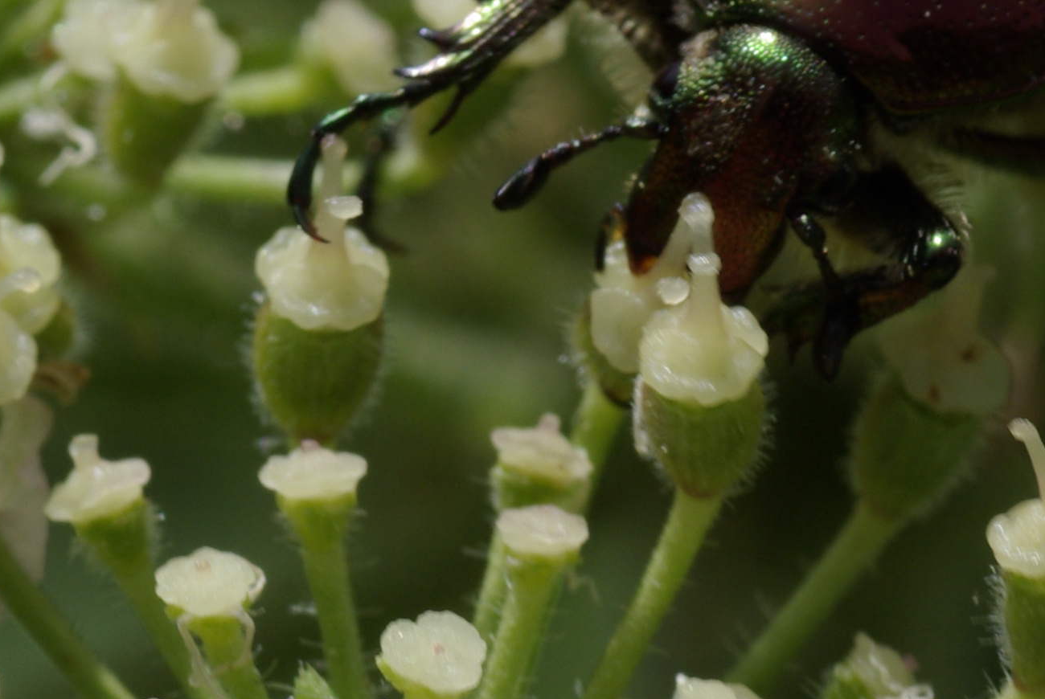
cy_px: 276
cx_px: 751
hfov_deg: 5.1
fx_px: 11682
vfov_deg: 3.4
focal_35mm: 402
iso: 200
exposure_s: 1/125
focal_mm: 90
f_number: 11
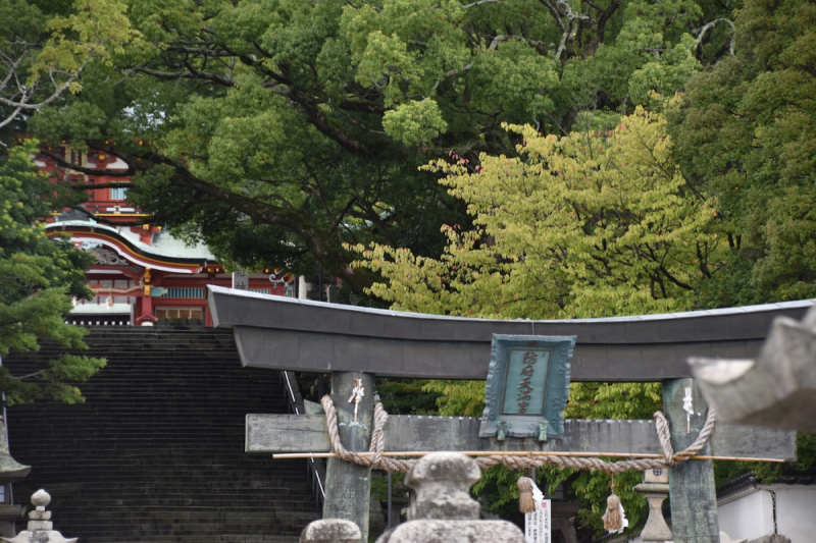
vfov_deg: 7.9
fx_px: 3943
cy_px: 272
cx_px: 408
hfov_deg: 11.8
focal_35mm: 174
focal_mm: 116
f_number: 5.6
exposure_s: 1/125
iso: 400
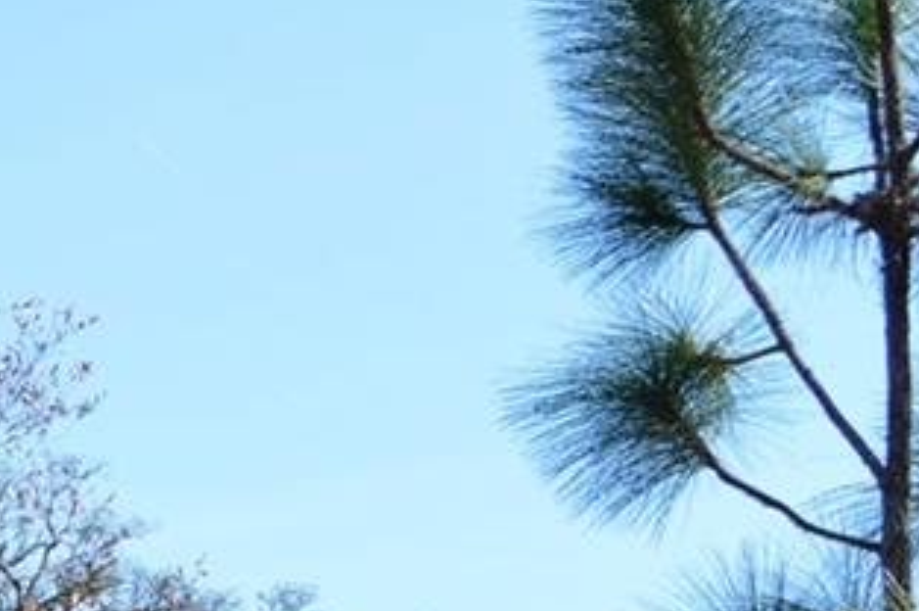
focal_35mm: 138
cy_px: 842
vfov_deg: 9.7
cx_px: -1183
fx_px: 3519
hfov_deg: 12.3
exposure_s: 1/200
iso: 100
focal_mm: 18
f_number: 7.1
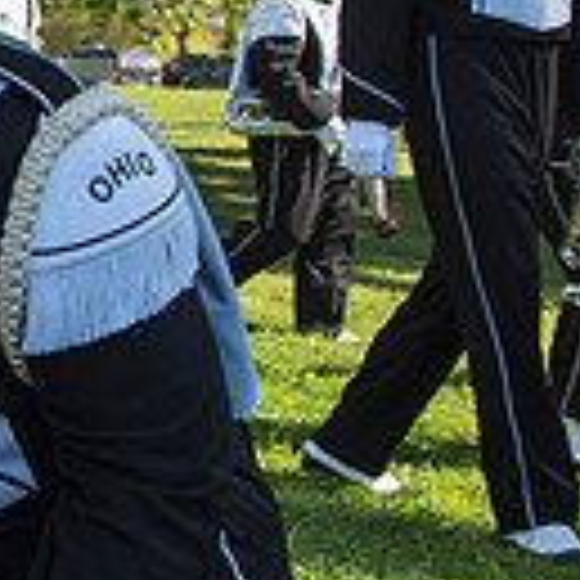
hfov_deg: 15.7
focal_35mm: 92
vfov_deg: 18.7
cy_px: 110
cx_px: -513
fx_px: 1744
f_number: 5.6
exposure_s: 1/800
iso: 200
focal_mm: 24
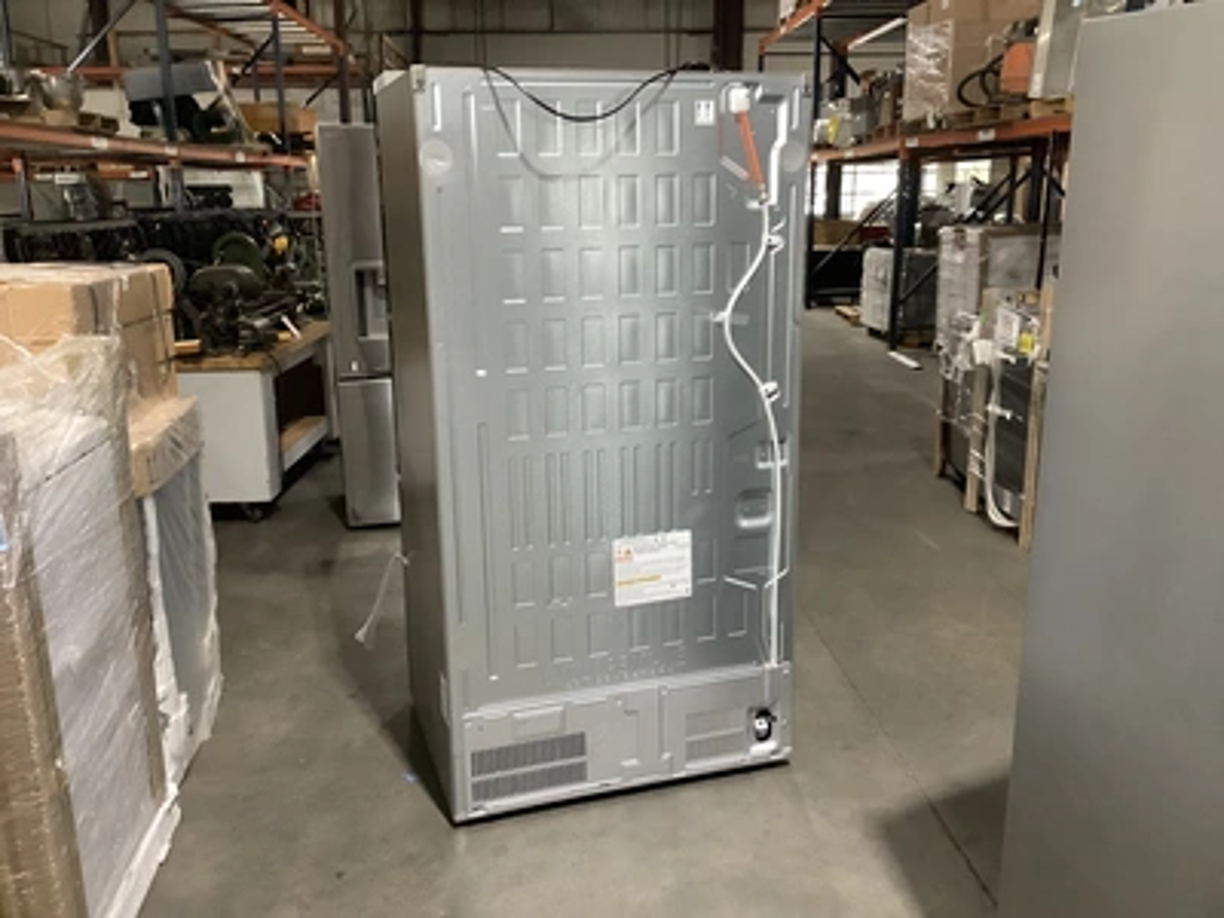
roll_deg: +0.7
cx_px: 612
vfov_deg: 45.4
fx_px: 1096
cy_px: 459
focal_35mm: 31
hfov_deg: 58.4
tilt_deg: -11.9
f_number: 2.4
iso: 320
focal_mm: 3.3
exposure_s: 1/60
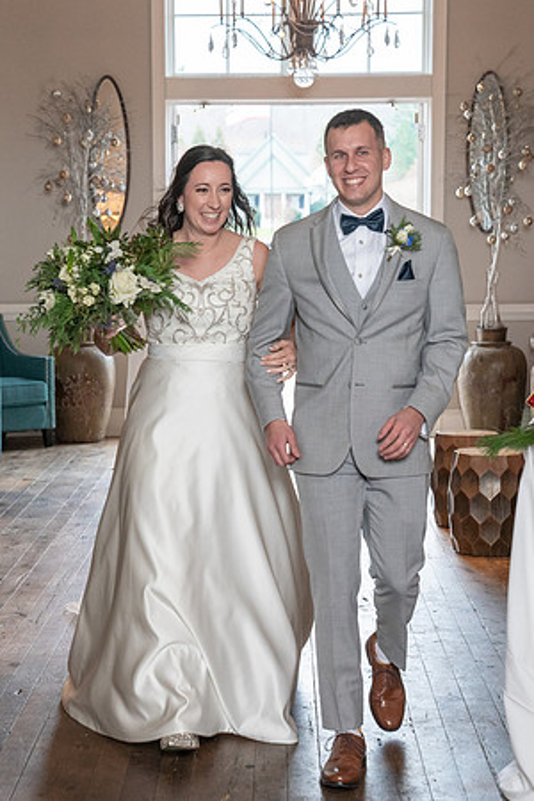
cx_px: 212
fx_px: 1863
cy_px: 406
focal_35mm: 84
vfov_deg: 24.3
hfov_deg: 16.3
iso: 2000
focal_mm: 54
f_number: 4
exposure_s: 1/200
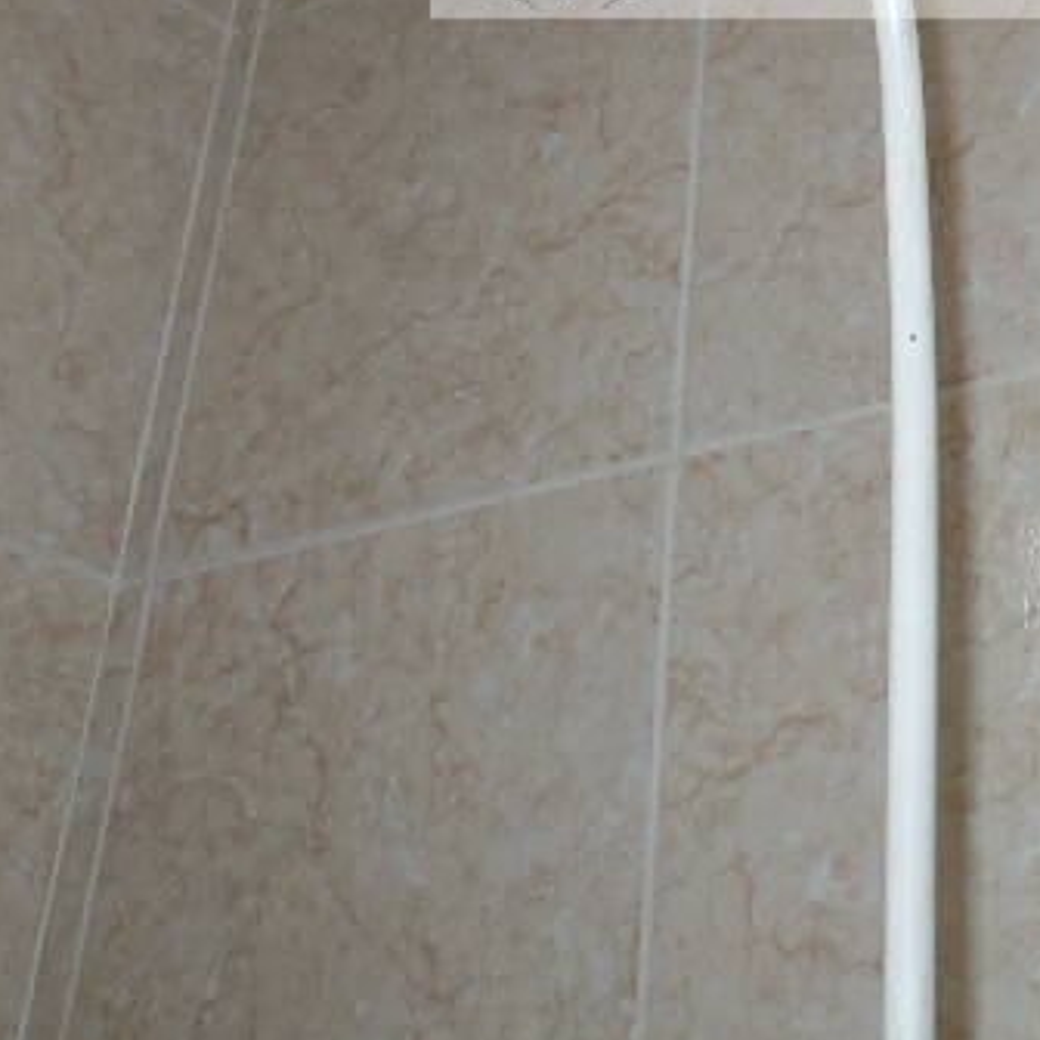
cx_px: 826
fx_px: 2107
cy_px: -115
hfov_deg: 27.2
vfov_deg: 25.6
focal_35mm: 62
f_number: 2.8
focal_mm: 4.1
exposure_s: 1/30
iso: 100
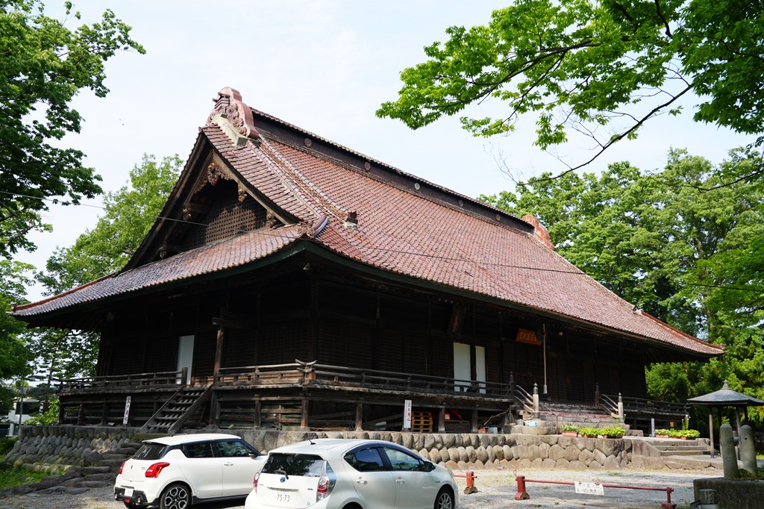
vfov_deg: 41.1
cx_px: 382
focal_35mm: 32
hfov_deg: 58.7
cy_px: 254
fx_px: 679
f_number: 7.1
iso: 100
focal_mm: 32
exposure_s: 1/100
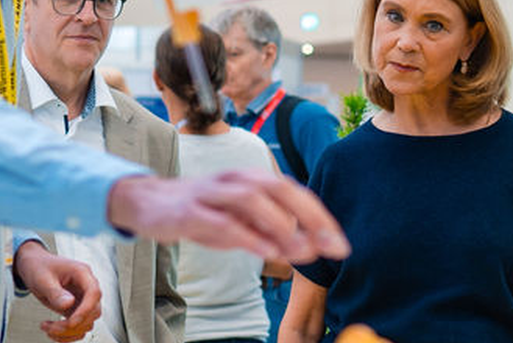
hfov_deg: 18.2
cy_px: 19
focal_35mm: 112
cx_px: 349
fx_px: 1597
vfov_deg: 12.1
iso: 320
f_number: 1.4
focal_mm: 24
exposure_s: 1/125
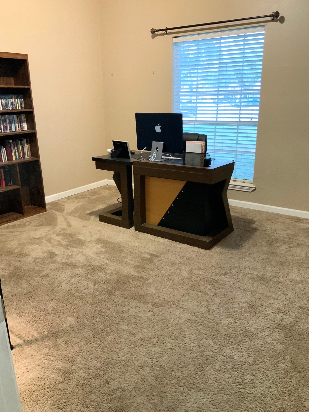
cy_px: 206
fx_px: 345
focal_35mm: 29
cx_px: 154
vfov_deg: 61.7
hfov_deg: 48.2
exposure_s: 1/30
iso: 200
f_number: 1.8
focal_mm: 3
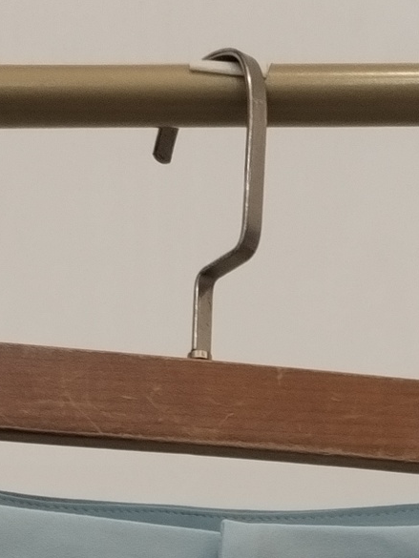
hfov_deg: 12.5
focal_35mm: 119
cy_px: 1013
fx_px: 1920
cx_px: 241
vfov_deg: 14.5
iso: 222
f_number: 1.8
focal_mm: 4.75
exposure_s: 1/60
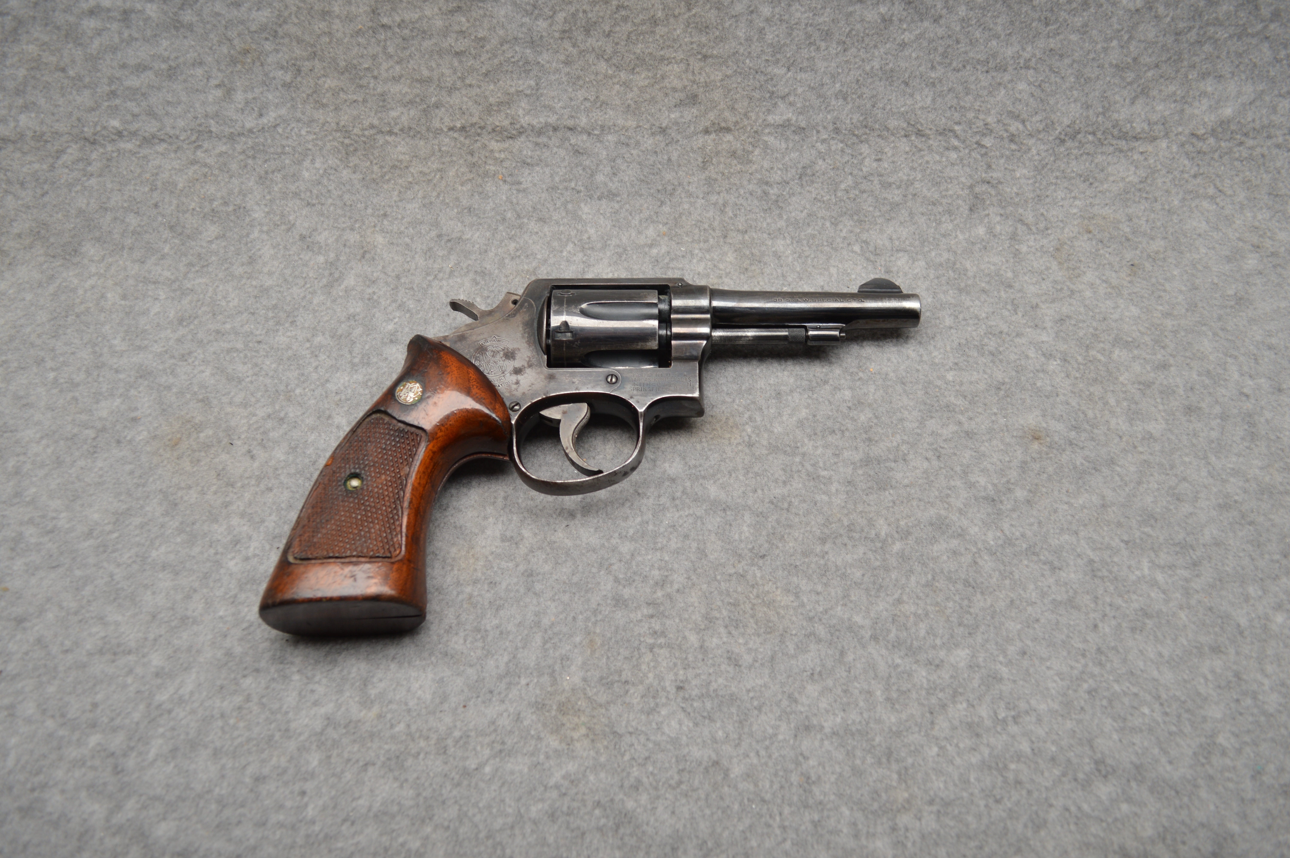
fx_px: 1074
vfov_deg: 43.5
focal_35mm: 30
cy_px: 429
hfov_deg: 62.0
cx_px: 645
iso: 100
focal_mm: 20
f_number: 4.5
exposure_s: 1/200
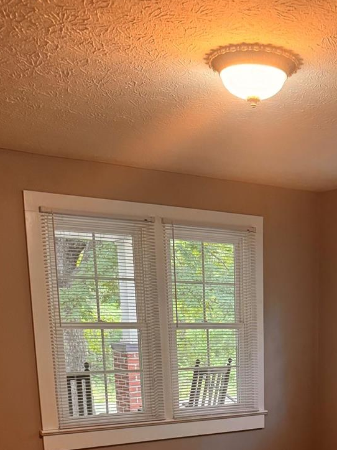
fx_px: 662
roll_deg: +0.7
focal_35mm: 51
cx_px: 292
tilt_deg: -12.2
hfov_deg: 27.7
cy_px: 462
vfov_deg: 33.8
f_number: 1.78
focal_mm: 6.76
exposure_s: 1/60
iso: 400
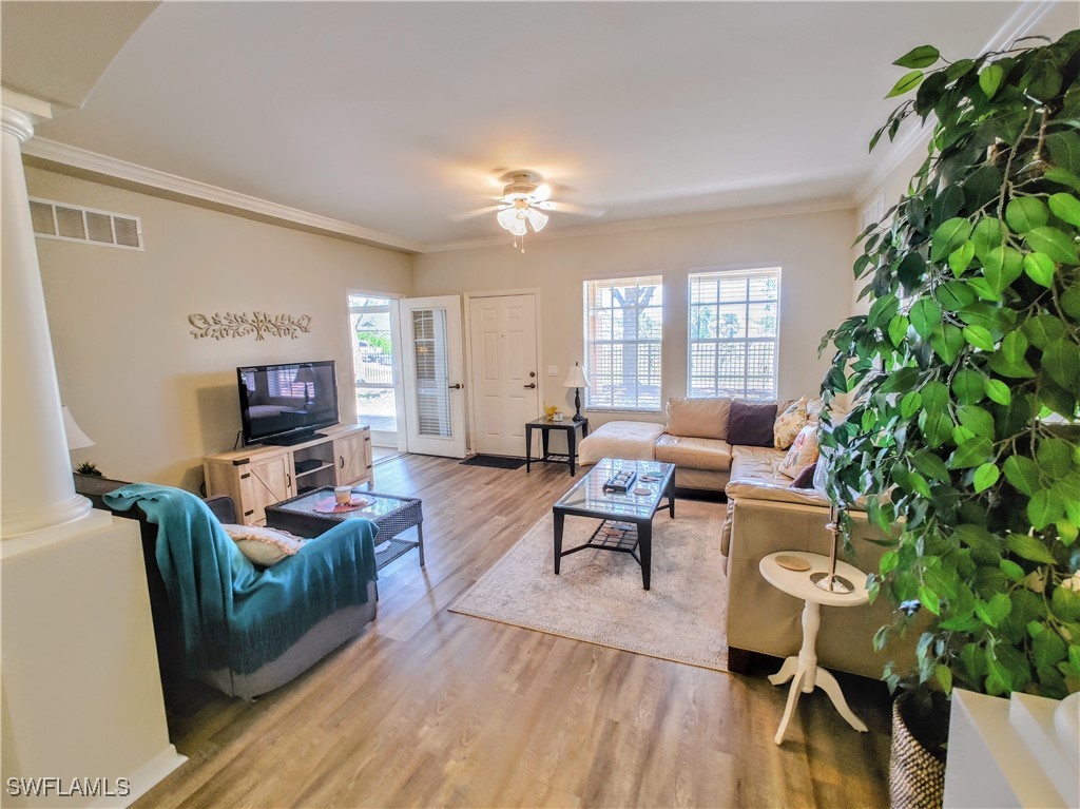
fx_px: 468
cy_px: 404
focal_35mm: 15
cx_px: 540
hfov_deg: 98.2
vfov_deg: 81.7
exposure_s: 1/30
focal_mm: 1.78
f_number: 1.9
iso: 100
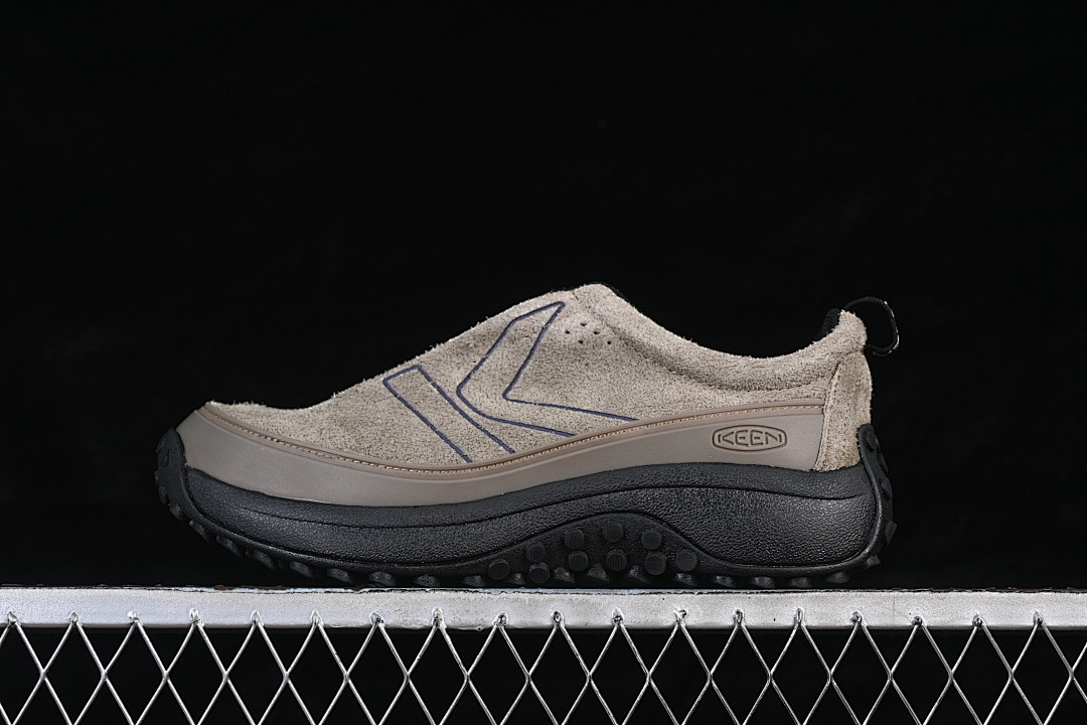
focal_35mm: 75
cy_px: 362
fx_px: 2264
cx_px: 544
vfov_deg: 18.2
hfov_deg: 27.0
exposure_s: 1/60
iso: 160
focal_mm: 50
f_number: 7.1
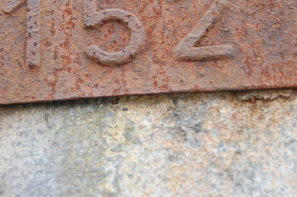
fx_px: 882
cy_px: 29
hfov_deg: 19.1
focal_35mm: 107
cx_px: 121
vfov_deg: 12.7
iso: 200
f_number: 2.8
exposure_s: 1/320
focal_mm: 36
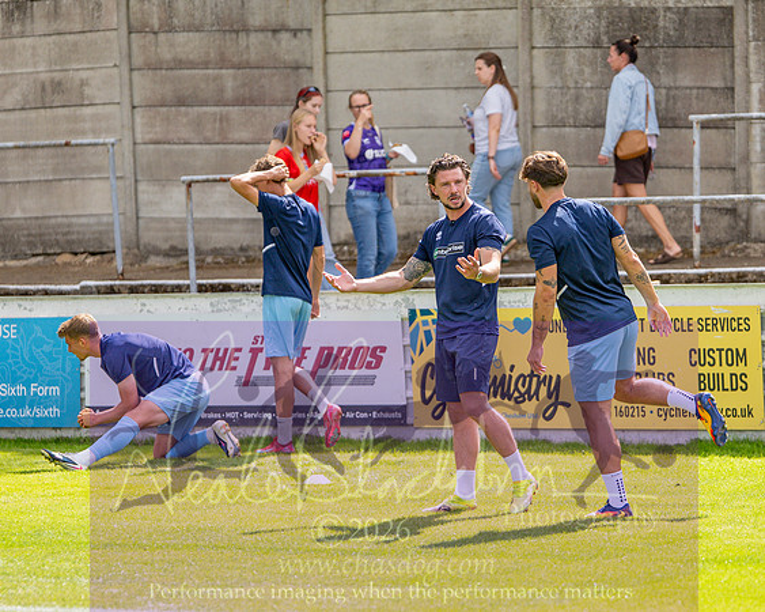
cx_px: 464
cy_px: 269
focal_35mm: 174
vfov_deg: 8.9
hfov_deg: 11.1
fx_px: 3931
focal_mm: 85
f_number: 1.6
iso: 200
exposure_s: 1/6400
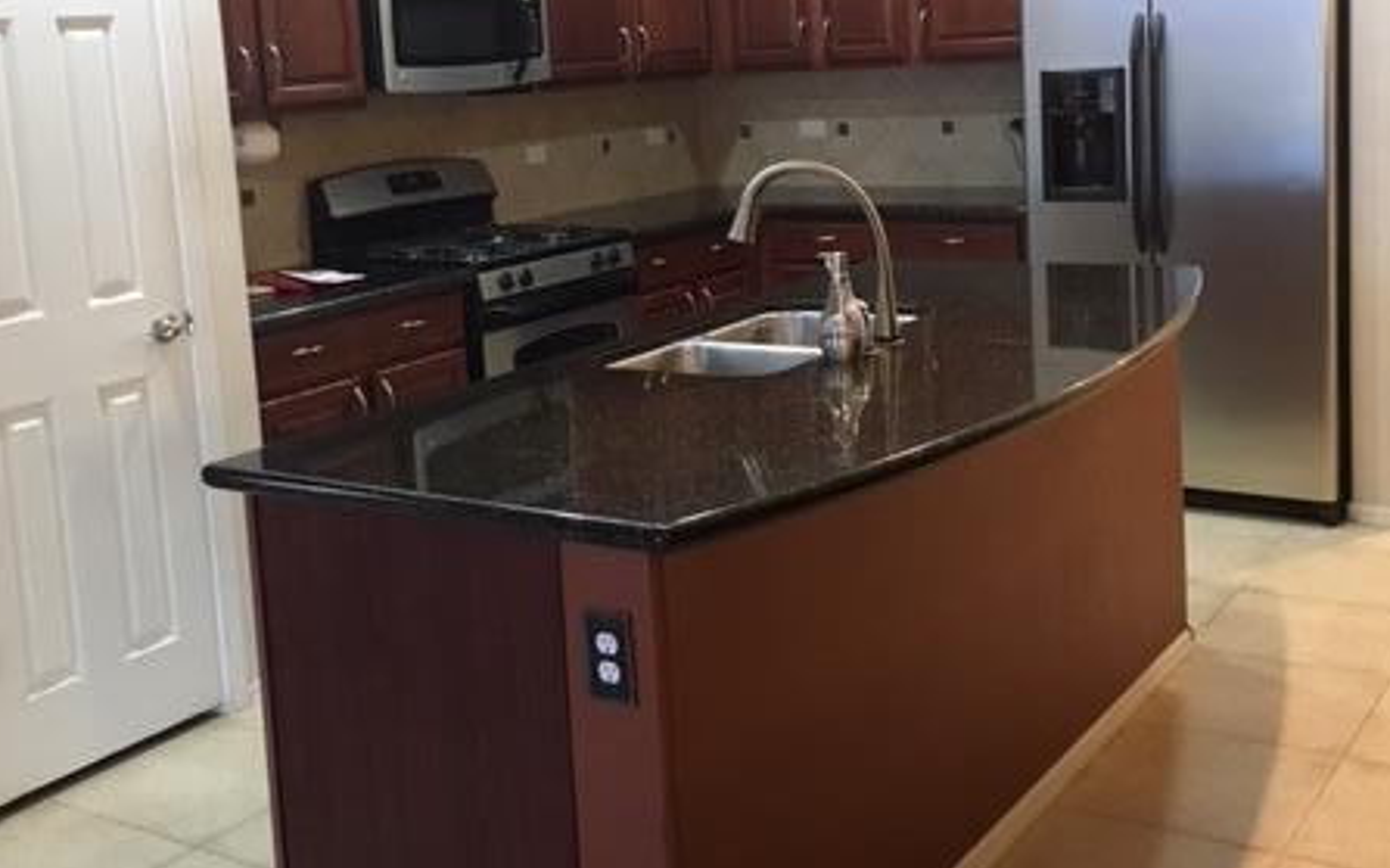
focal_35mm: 44
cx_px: 665
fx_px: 1666
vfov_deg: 28.9
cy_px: 271
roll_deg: +3.3
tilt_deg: -7.9
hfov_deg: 45.3
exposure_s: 1/15
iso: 250
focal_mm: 4.15
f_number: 2.2
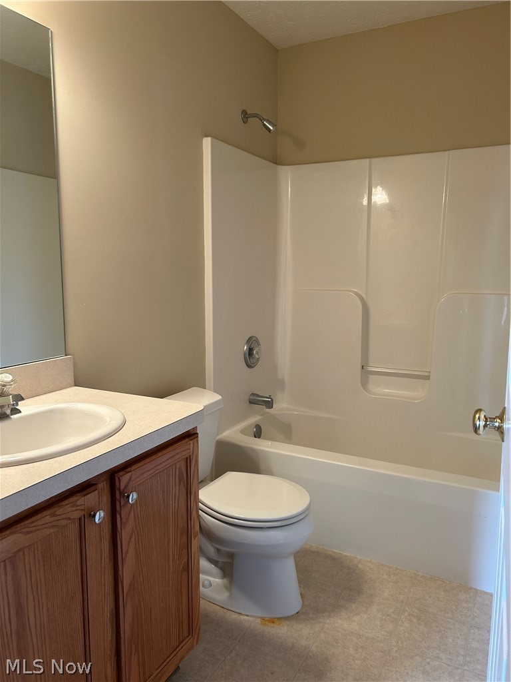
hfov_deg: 53.1
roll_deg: -0.1
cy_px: 341
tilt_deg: -7.2
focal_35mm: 26
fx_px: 512
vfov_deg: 67.3
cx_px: 256
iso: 100
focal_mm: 5.7
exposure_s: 1/60
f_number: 1.5
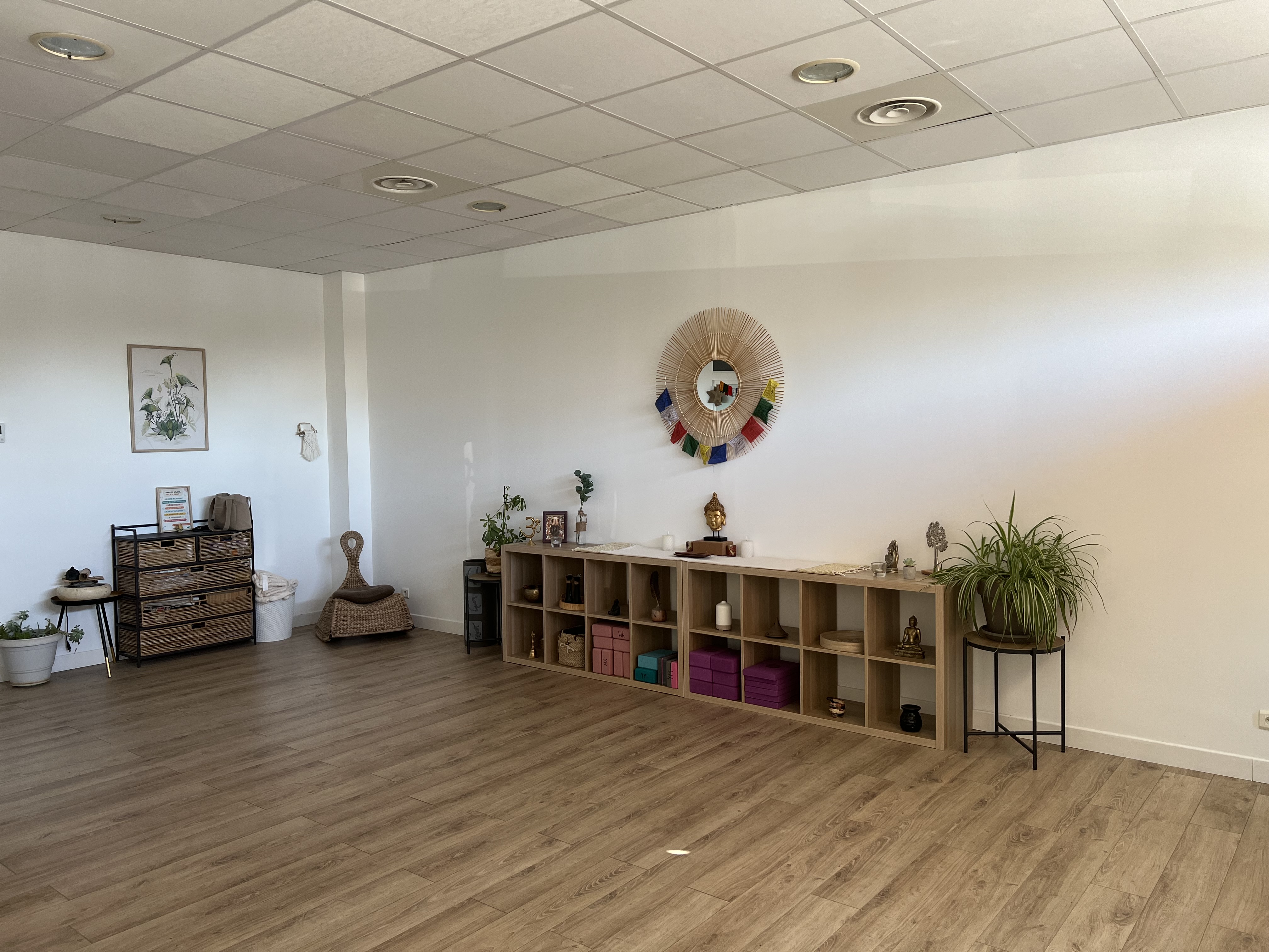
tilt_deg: -2.4
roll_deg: +1.2
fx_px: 953
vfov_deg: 53.1
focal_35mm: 26
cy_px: 476
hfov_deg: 67.3
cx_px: 634
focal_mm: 5.7
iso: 100
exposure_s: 1/121
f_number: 1.5
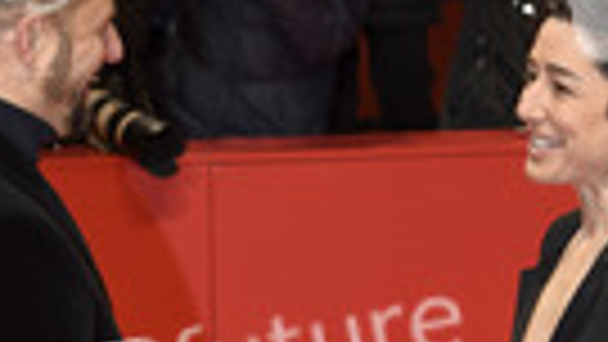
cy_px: 630
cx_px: 378
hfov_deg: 14.4
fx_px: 2403
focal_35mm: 149
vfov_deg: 7.9
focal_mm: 48
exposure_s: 1/320
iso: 800
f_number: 3.5
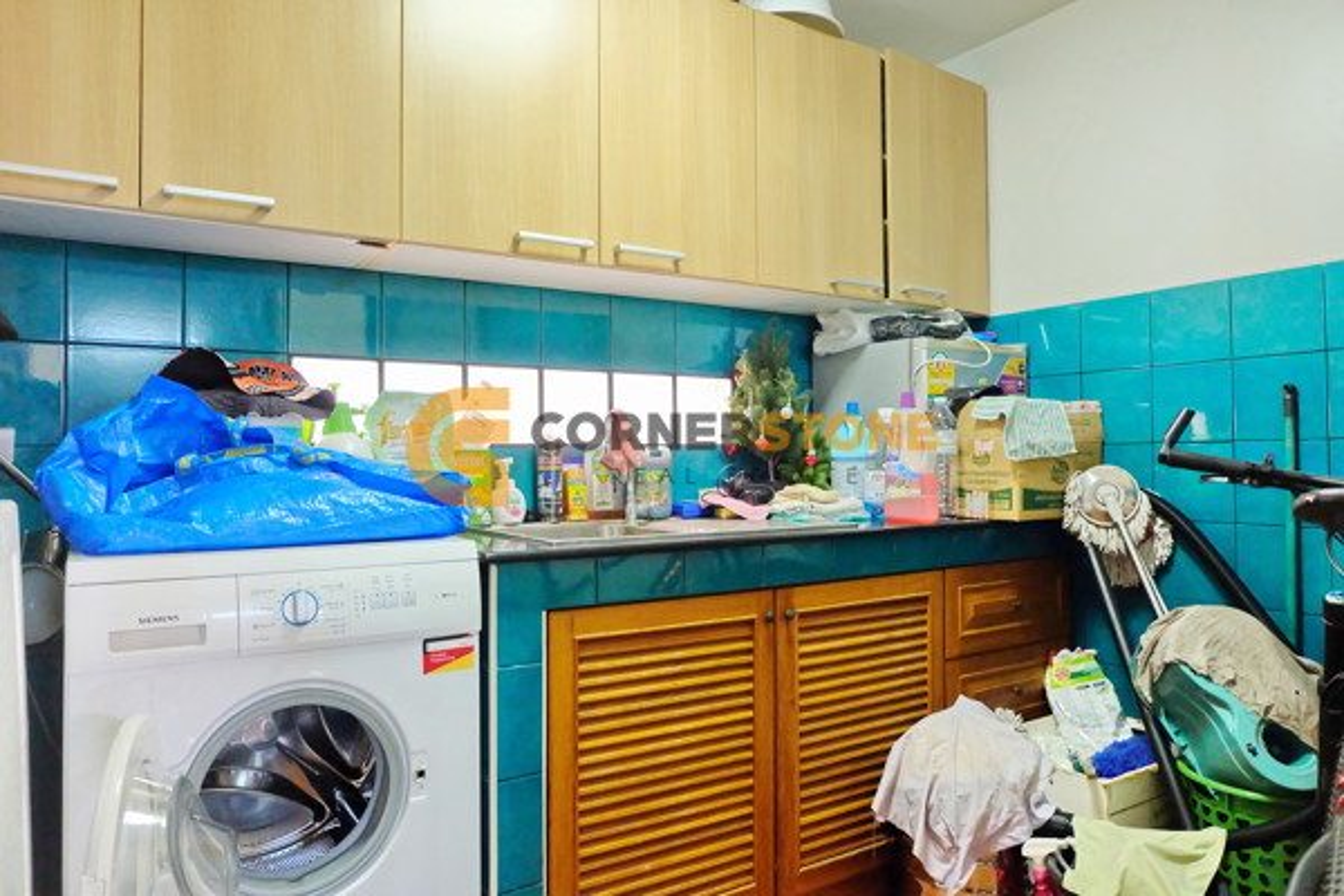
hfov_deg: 73.7
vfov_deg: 53.1
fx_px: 896
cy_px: 448
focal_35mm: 24
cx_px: 672
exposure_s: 1/56
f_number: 3.5
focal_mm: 16
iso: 3200
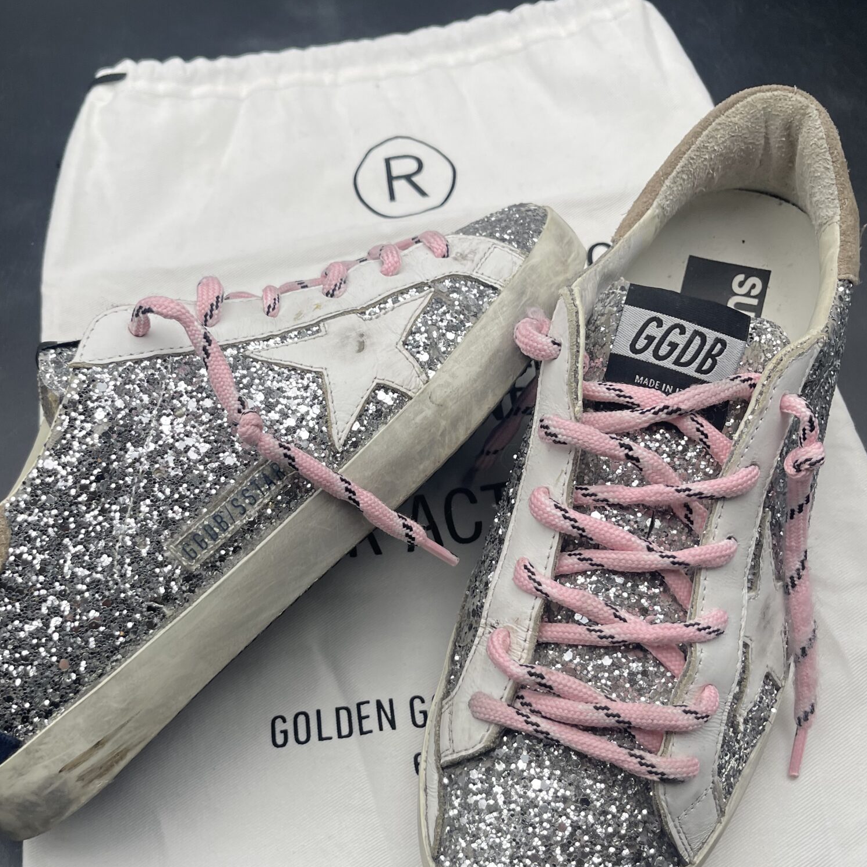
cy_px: 501
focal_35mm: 38
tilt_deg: -61.2
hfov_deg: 43.6
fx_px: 1077
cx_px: 335
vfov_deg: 43.7
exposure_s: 1/759
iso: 32
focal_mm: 5.1
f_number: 1.6
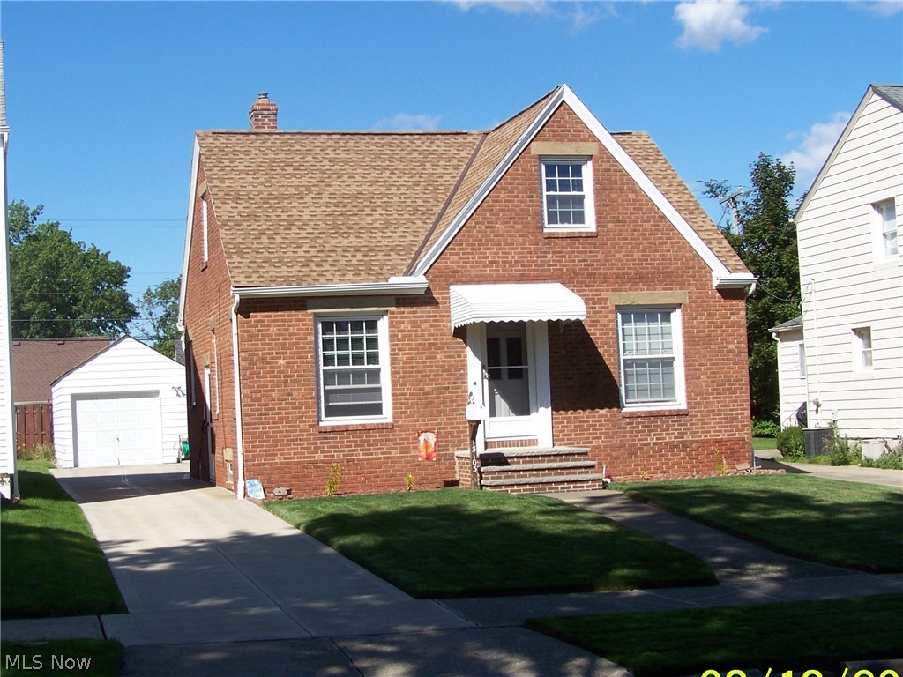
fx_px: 991
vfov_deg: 37.7
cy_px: 338
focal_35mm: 38
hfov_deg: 49.0
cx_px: 452
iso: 64
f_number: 4
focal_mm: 6.3
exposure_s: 1/500
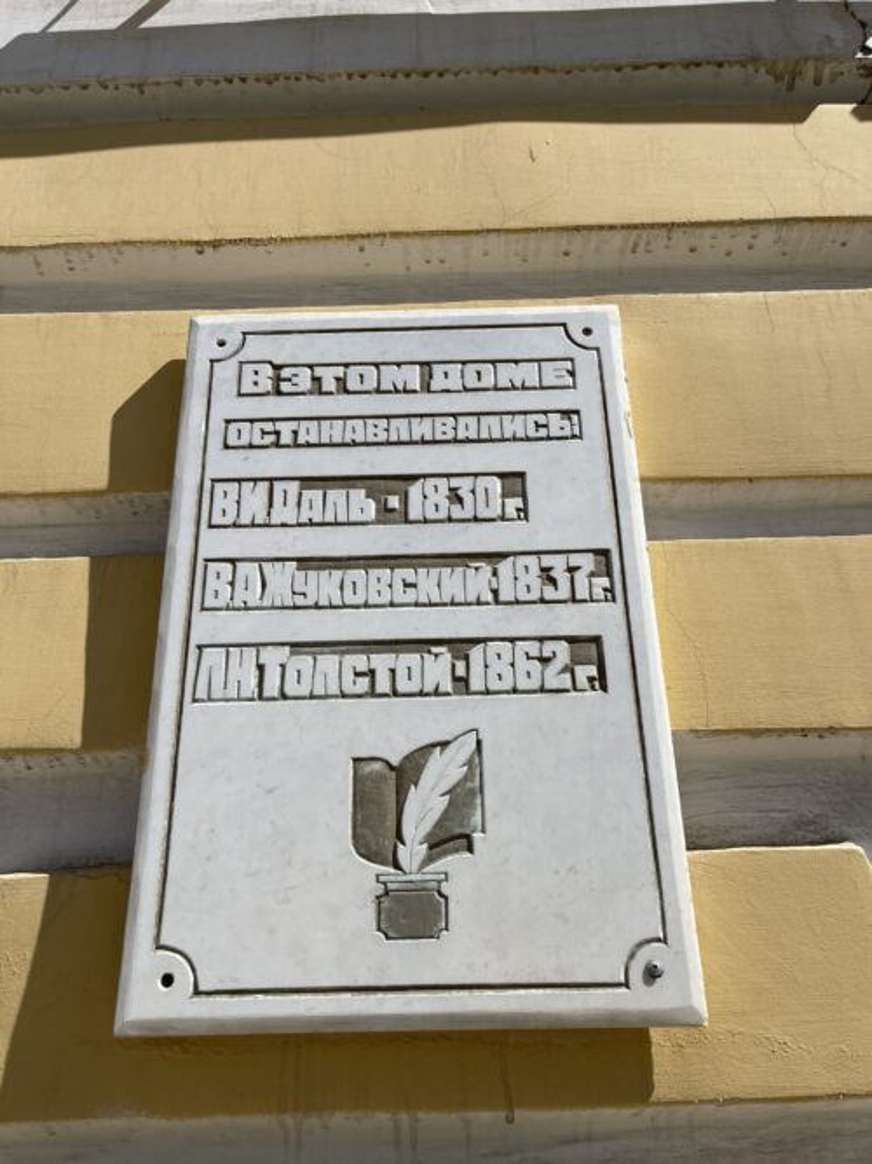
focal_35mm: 25
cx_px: 436
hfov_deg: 54.9
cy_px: 582
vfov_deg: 69.4
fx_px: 840
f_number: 1.6
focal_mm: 5.1
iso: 32
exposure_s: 1/5128
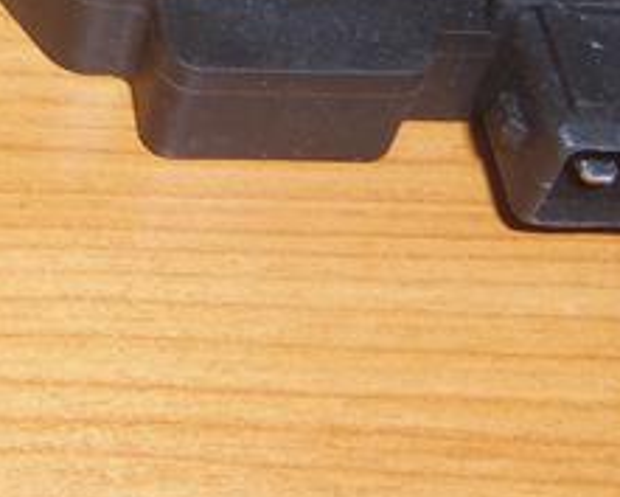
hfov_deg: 18.2
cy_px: -37
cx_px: -160
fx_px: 1817
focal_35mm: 99
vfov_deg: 15.2
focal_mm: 5.1
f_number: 3.9
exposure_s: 1/40
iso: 100
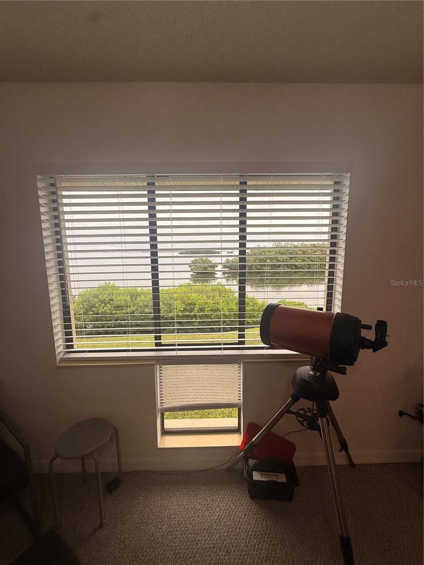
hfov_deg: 85.7
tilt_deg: -6.8
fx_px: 229
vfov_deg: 102.1
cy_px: 282
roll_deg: +0.8
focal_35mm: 14
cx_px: 212
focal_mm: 2.22
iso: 50
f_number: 2.2
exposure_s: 1/188
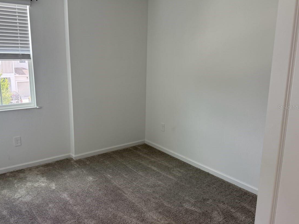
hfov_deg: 63.2
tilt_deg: -12.5
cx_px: 129
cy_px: 107
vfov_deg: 49.7
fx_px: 242
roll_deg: +1.0
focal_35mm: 28
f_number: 1.78
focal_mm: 6.76
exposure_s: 1/235
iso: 125
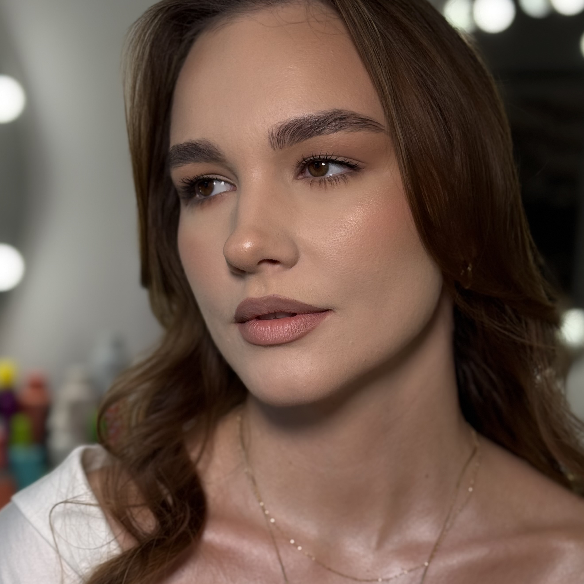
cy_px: 311
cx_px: 300
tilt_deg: -5.6
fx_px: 1241
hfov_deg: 26.5
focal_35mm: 65
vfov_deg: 26.5
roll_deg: -1.2
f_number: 1.78
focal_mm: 6.76
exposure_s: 1/574
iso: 64
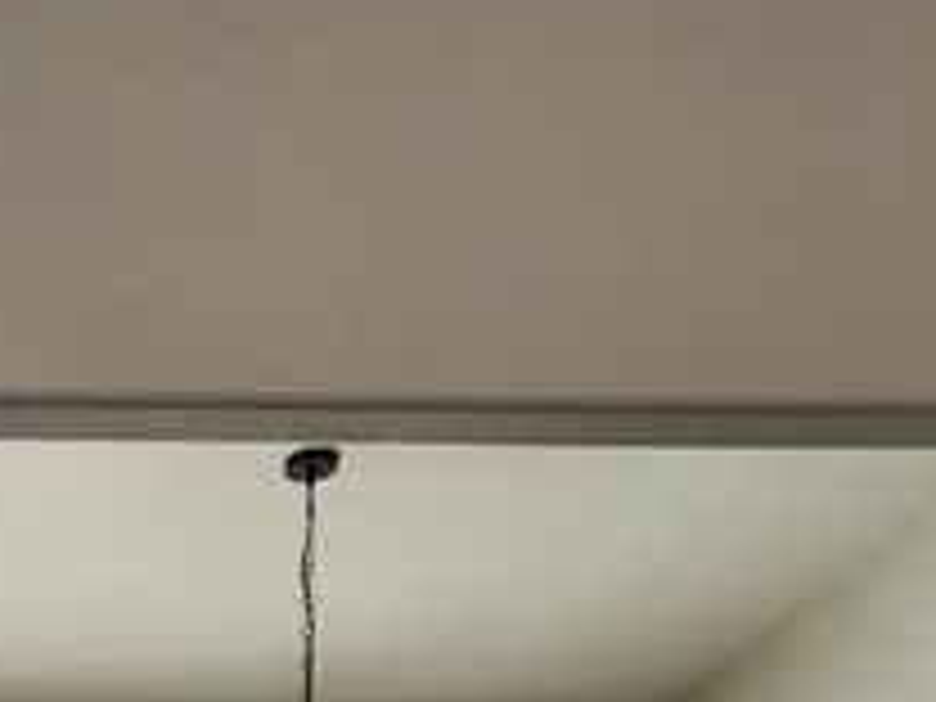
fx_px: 1731
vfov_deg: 15.9
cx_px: -176
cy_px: 1534
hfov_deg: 26.9
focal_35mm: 64
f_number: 2.2
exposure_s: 1/120
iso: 64
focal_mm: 2.2
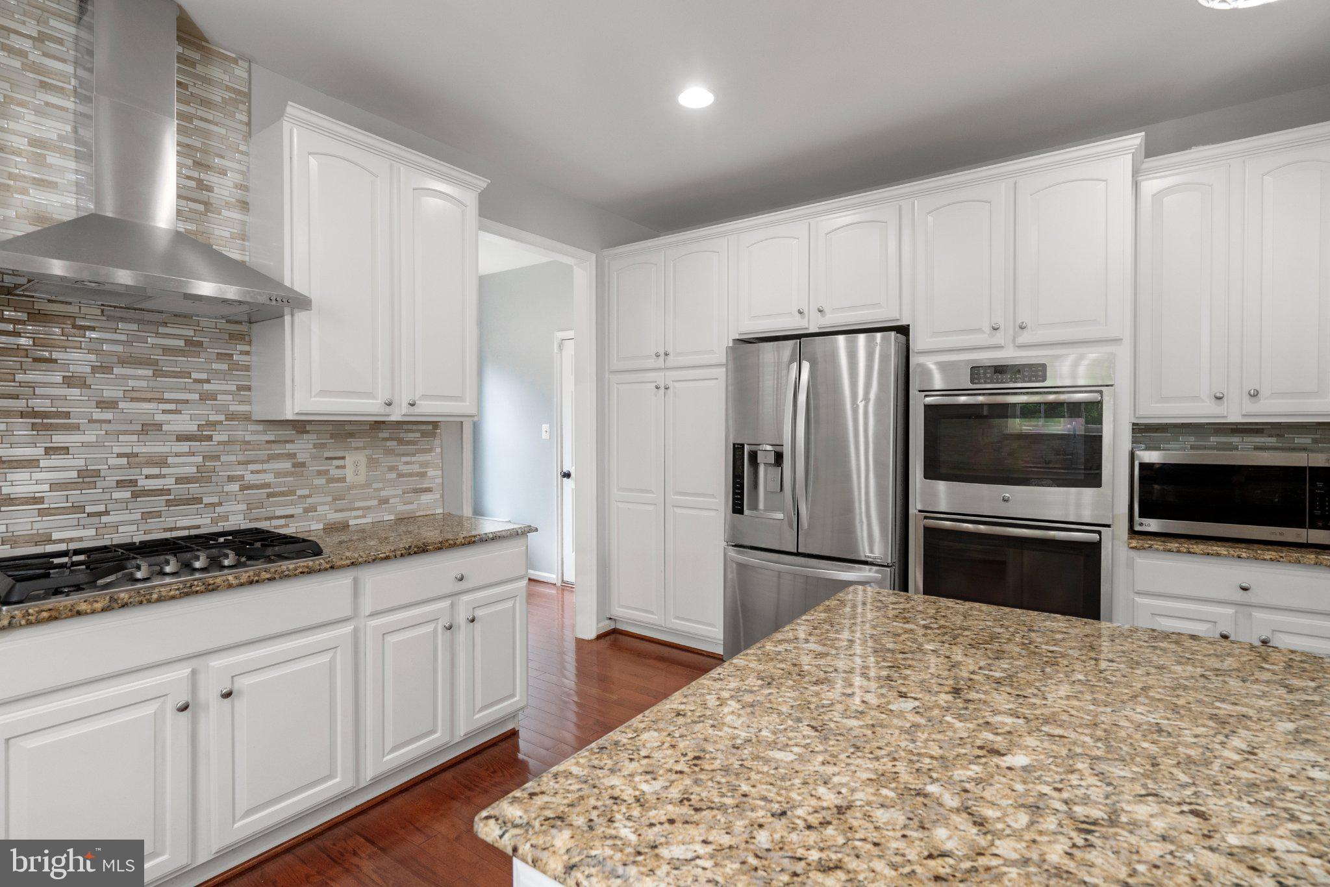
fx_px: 591
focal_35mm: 16
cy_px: 444
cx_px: 665
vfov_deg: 73.8
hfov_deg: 96.7
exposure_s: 1/10
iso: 1250
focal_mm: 16
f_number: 8
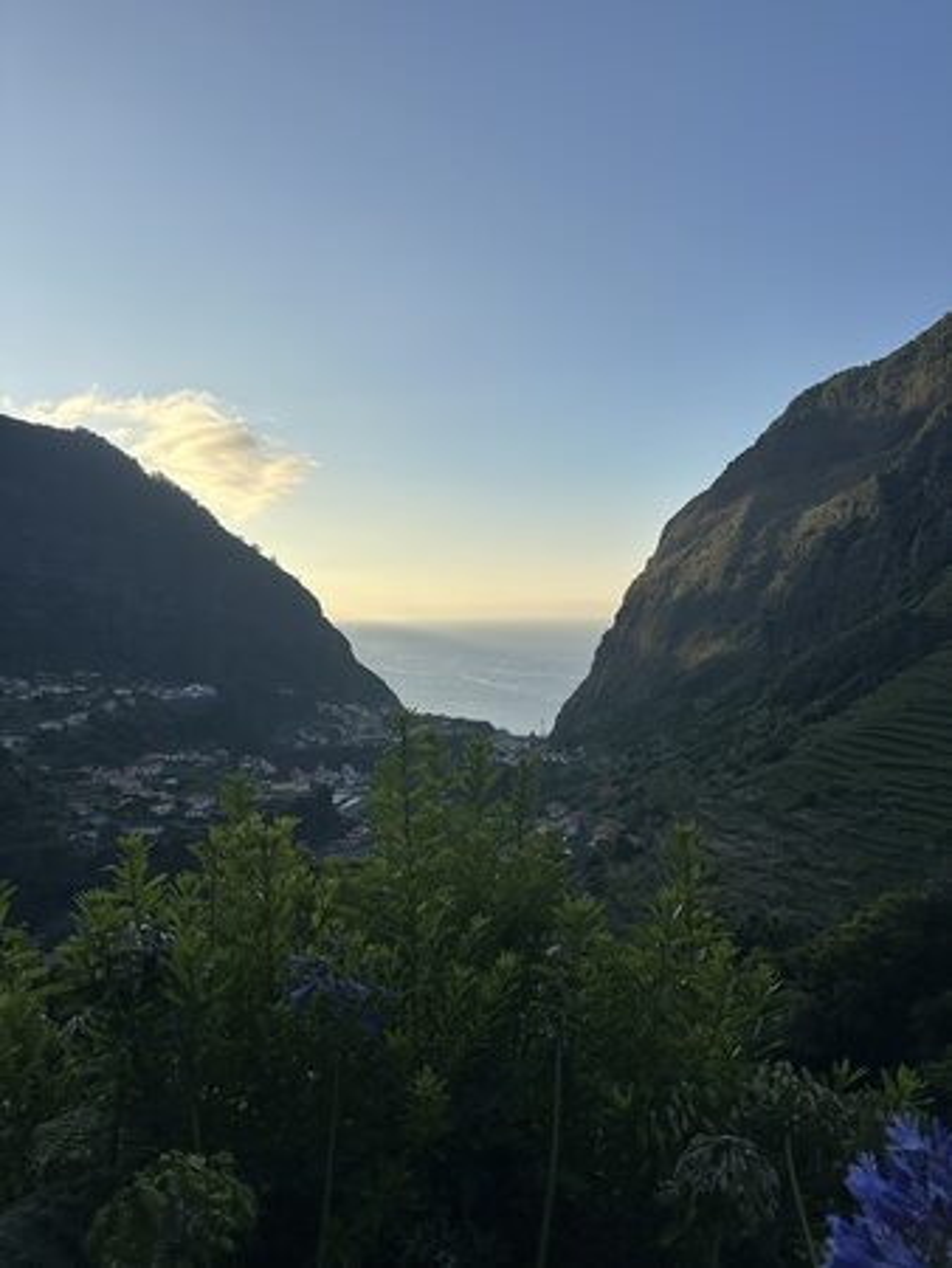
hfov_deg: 56.9
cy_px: 634
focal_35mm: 24
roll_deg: -0.2
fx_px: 879
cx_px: 476
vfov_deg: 71.6
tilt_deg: -1.4
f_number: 1.78
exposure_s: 1/3717
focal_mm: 6.86
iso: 80
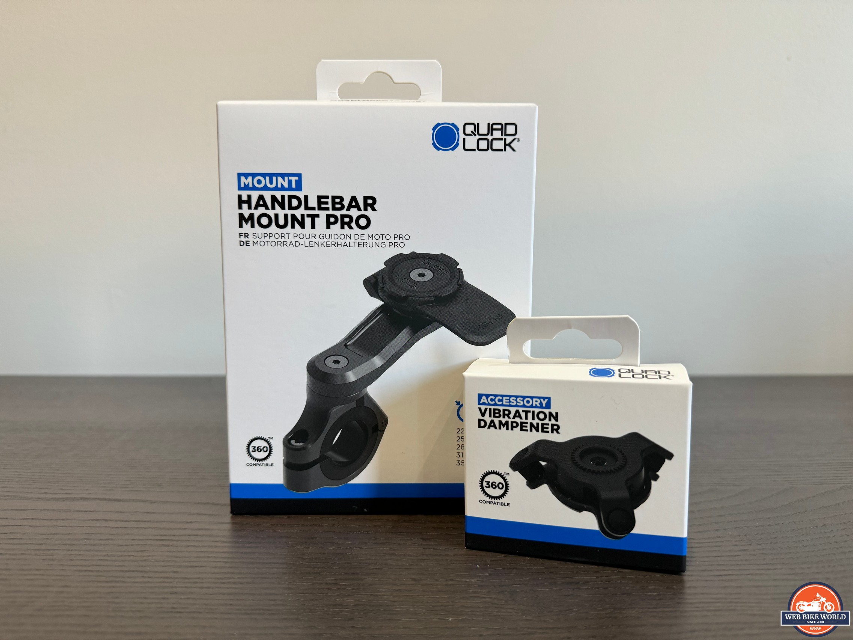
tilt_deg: -4.7
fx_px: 591
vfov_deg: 56.8
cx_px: 426
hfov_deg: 71.6
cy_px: 320
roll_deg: -0.4
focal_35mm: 24
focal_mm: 6.76
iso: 160
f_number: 1.78
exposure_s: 1/120
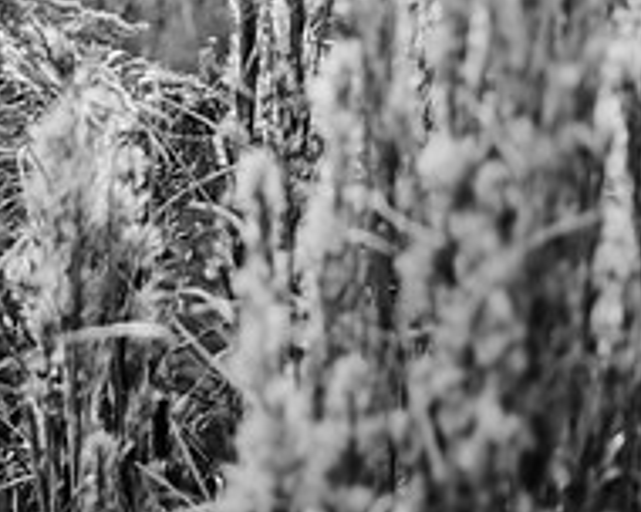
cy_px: 125
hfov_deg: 17.2
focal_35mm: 111
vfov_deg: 13.8
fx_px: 2106
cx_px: 138
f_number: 1.8
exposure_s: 1/800
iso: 200
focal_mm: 50
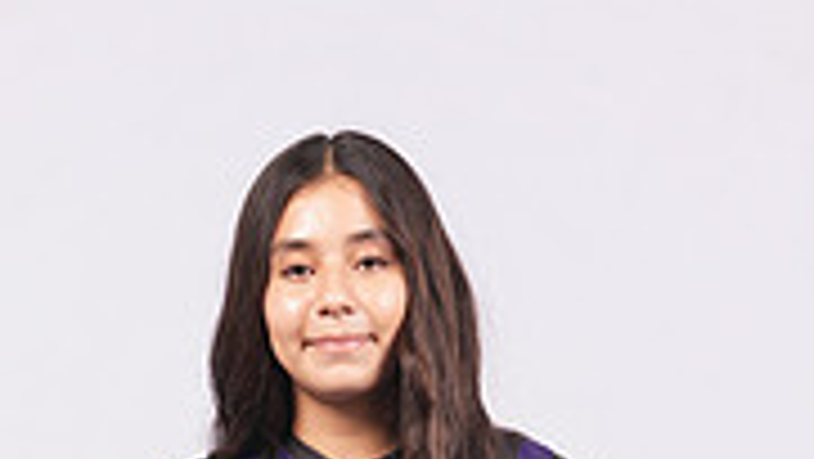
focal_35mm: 107
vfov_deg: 10.2
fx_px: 2311
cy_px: 990
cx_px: 315
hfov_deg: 20.0
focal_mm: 41
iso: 160
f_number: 7.1
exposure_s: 1/200
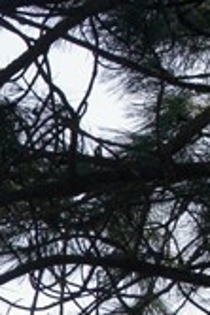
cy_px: 511
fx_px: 4287
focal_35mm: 489
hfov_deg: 2.8
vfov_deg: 4.2
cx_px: -411
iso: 200
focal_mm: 50
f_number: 13
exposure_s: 1/160
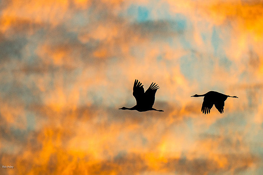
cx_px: 145
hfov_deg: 2.6
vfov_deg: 1.8
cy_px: 96
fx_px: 5717
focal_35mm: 783
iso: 800
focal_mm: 474
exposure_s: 1/1600
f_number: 6.3
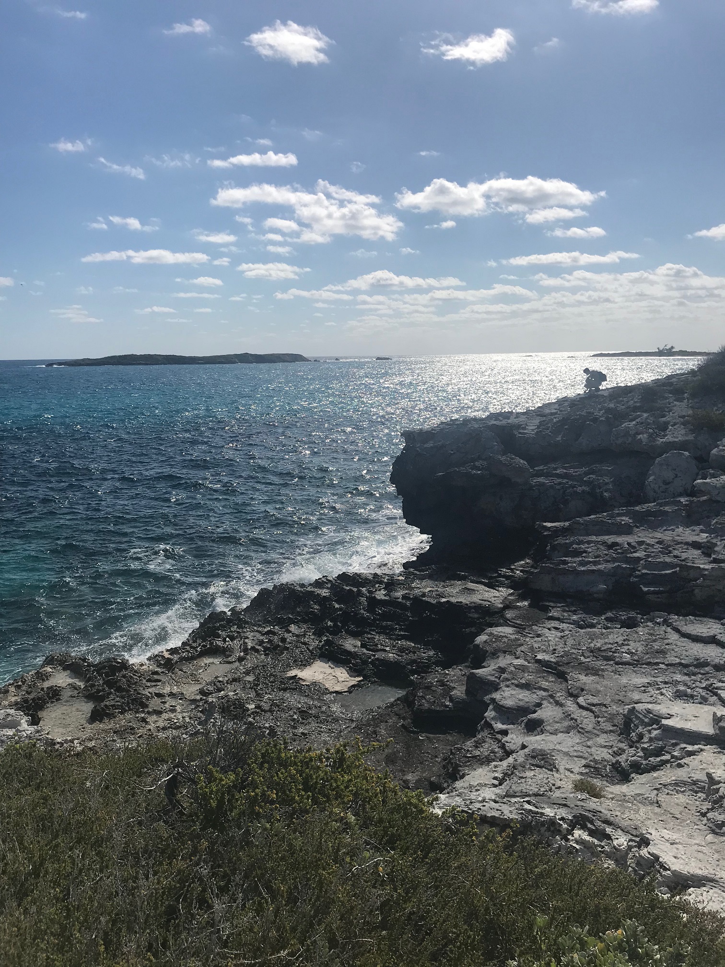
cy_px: 484
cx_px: 362
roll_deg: +1.0
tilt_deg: -7.3
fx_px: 782
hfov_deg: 49.7
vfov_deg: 63.4
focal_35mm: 28
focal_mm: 3.99
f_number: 1.8
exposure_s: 1/7407
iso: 20
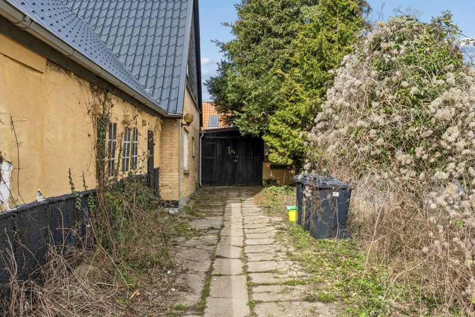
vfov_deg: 43.6
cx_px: 238
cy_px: 158
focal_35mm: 30
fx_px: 396
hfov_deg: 61.9
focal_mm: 20
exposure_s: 1/400
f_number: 8
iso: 250
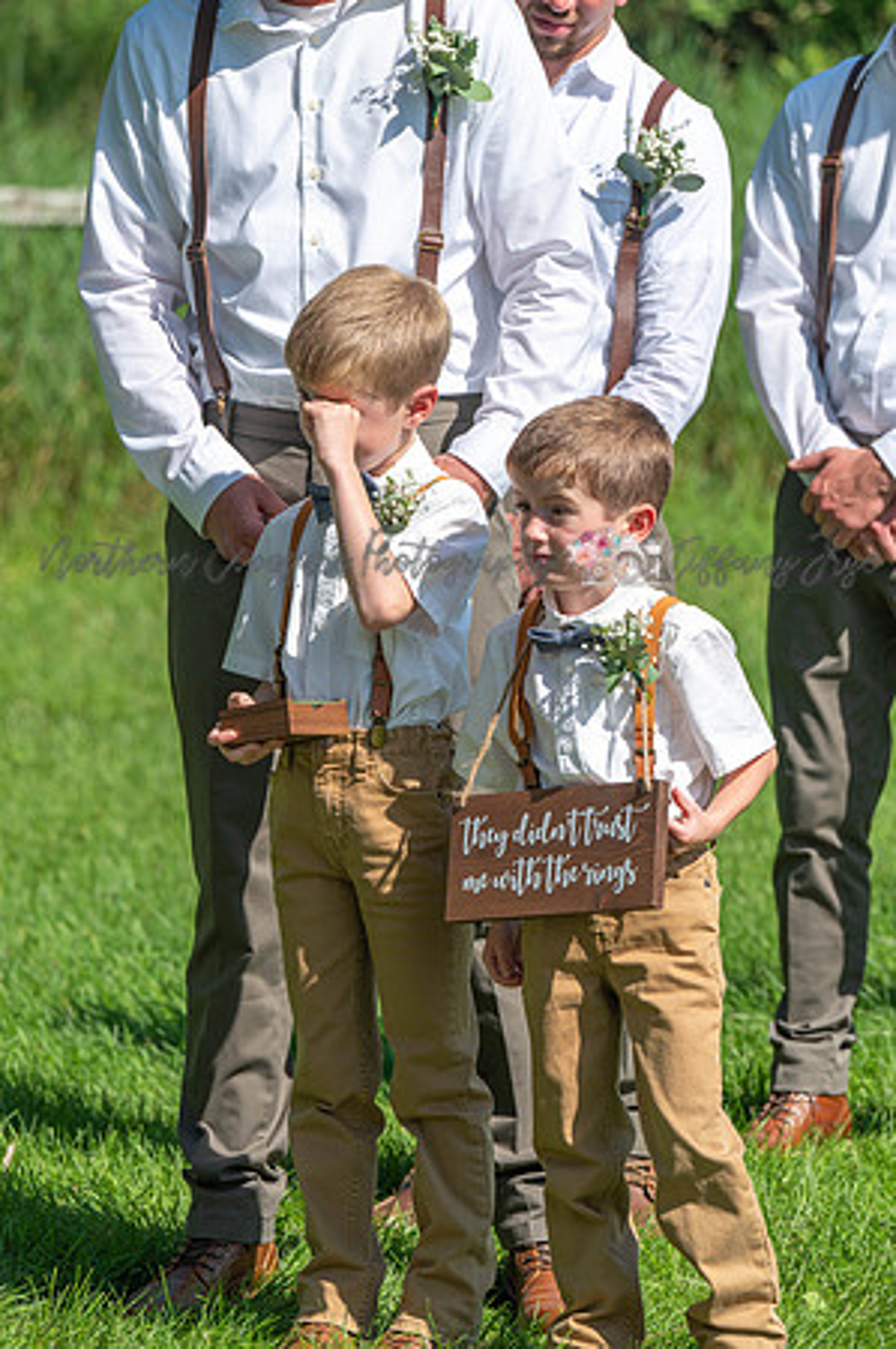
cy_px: 674
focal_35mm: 200
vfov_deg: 10.3
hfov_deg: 6.9
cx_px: 448
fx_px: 7483
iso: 100
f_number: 6.3
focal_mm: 200
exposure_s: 1/640
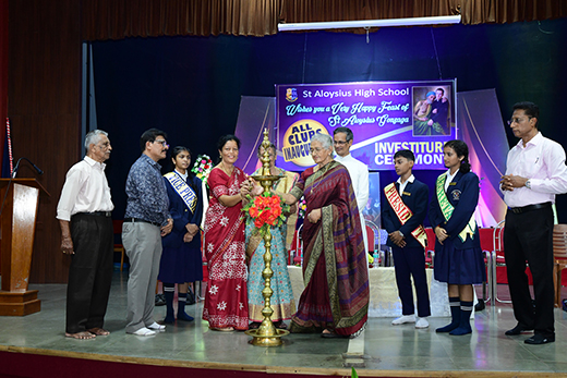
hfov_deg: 48.4
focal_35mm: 40
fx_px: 630
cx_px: 284
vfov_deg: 33.4
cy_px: 189
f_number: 5.6
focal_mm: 40
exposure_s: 1/125
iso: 3200
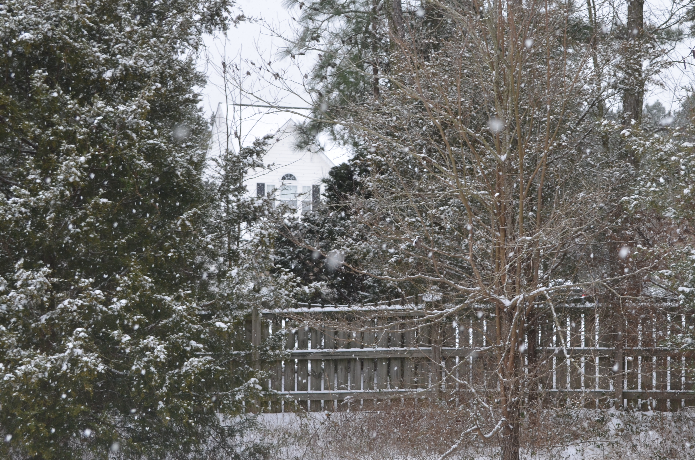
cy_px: 264
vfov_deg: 18.8
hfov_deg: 28.0
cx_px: 446
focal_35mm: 72
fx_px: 1387
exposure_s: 1/200
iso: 200
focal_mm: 36
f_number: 7.1
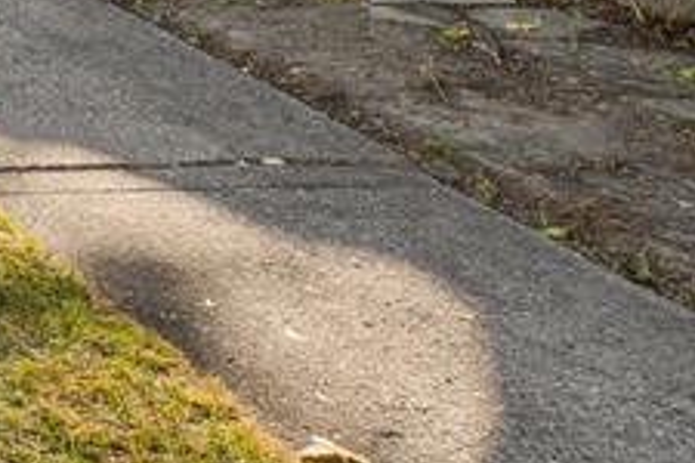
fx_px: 1583
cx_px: -831
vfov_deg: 14.4
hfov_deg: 16.3
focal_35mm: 82
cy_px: -401
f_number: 8
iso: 100
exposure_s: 1/45
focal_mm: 12
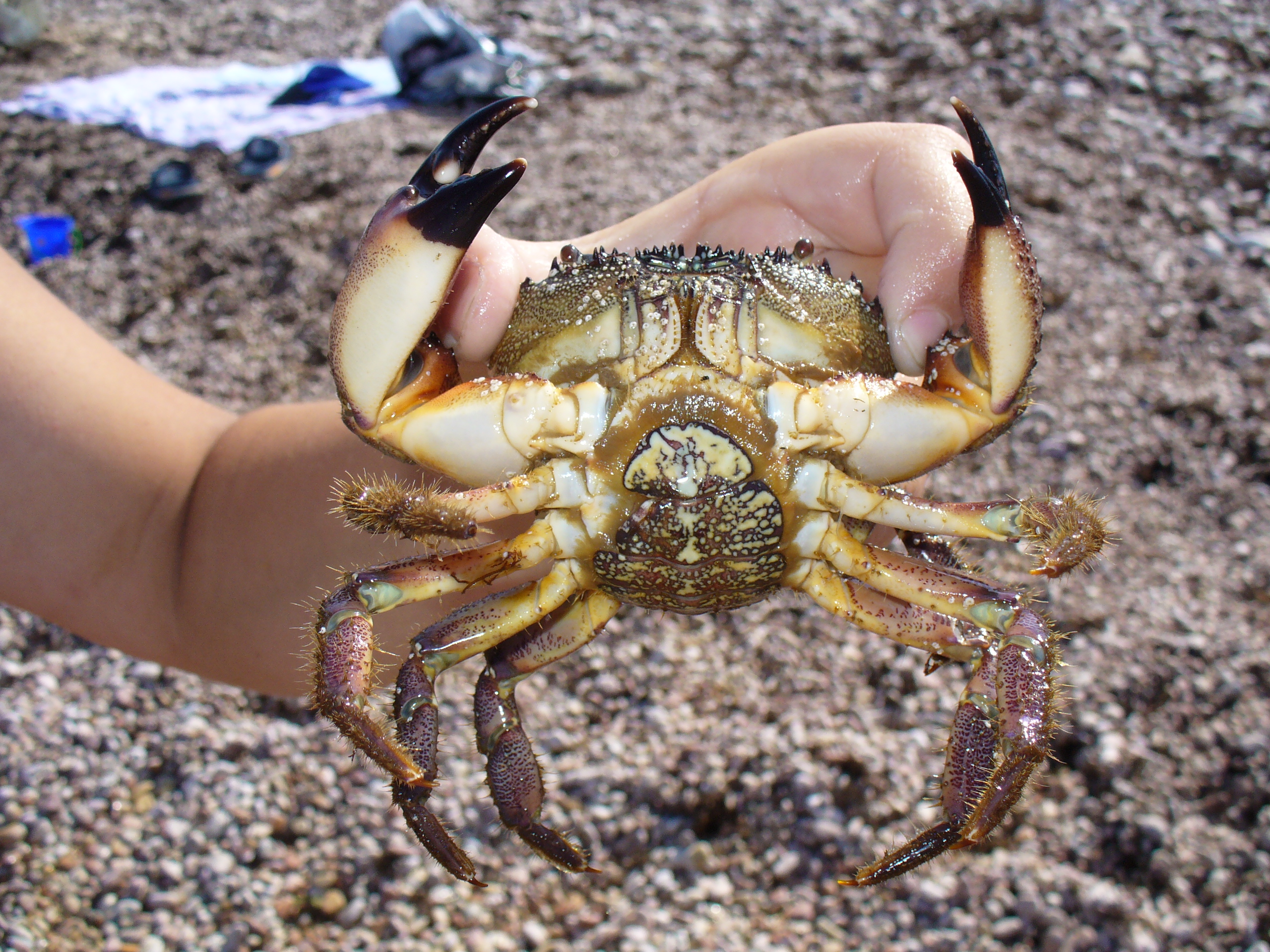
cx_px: 635
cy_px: 476
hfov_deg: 50.1
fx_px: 1357
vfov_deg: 38.7
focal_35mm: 37
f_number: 5.6
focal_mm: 6.1
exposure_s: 1/320
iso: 80
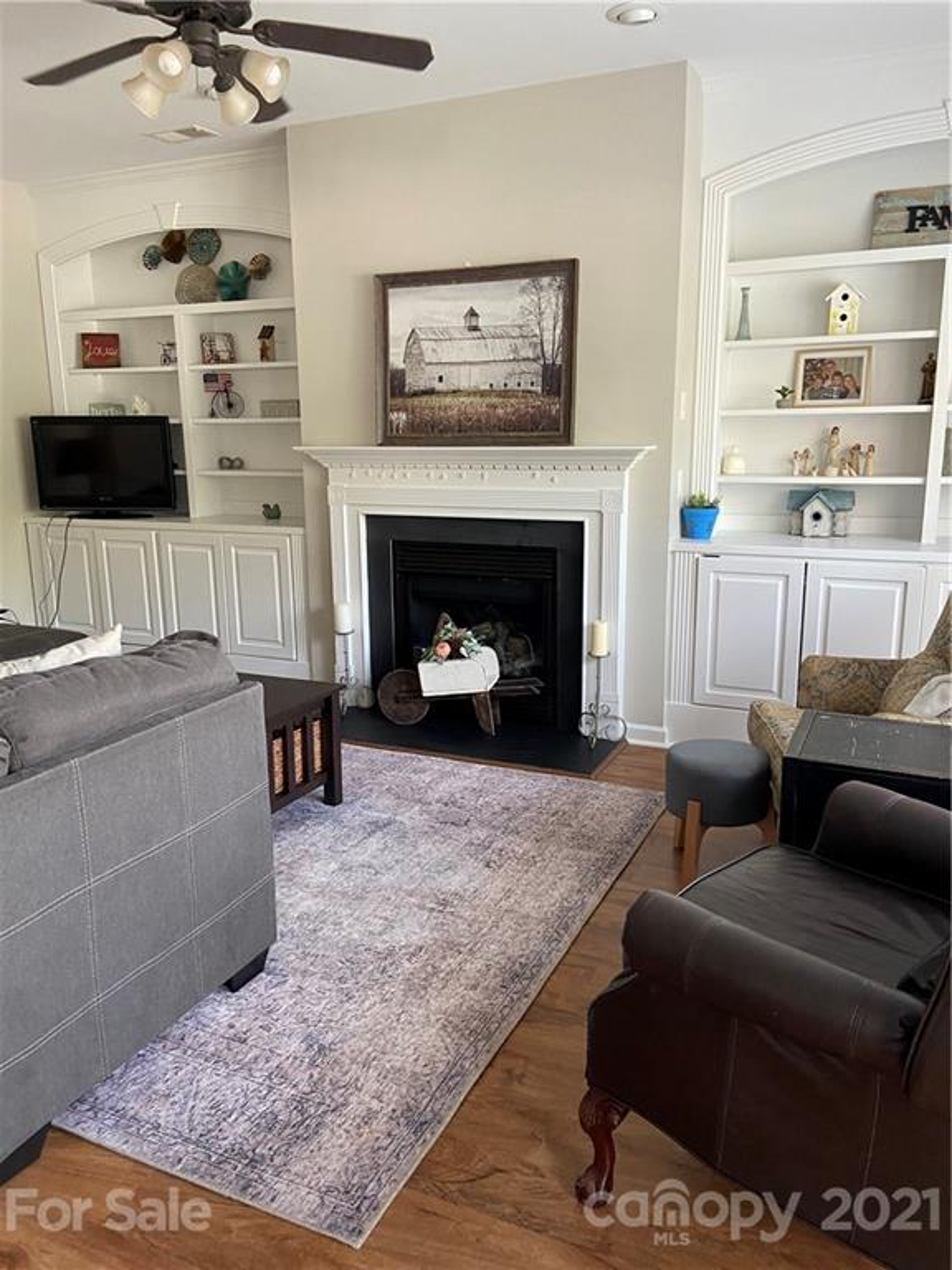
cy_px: 635
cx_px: 476
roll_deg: +0.7
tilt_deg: -10.3
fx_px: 953
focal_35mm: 26
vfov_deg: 67.3
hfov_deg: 53.1
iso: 160
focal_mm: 4.25
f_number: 1.8
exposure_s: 1/60
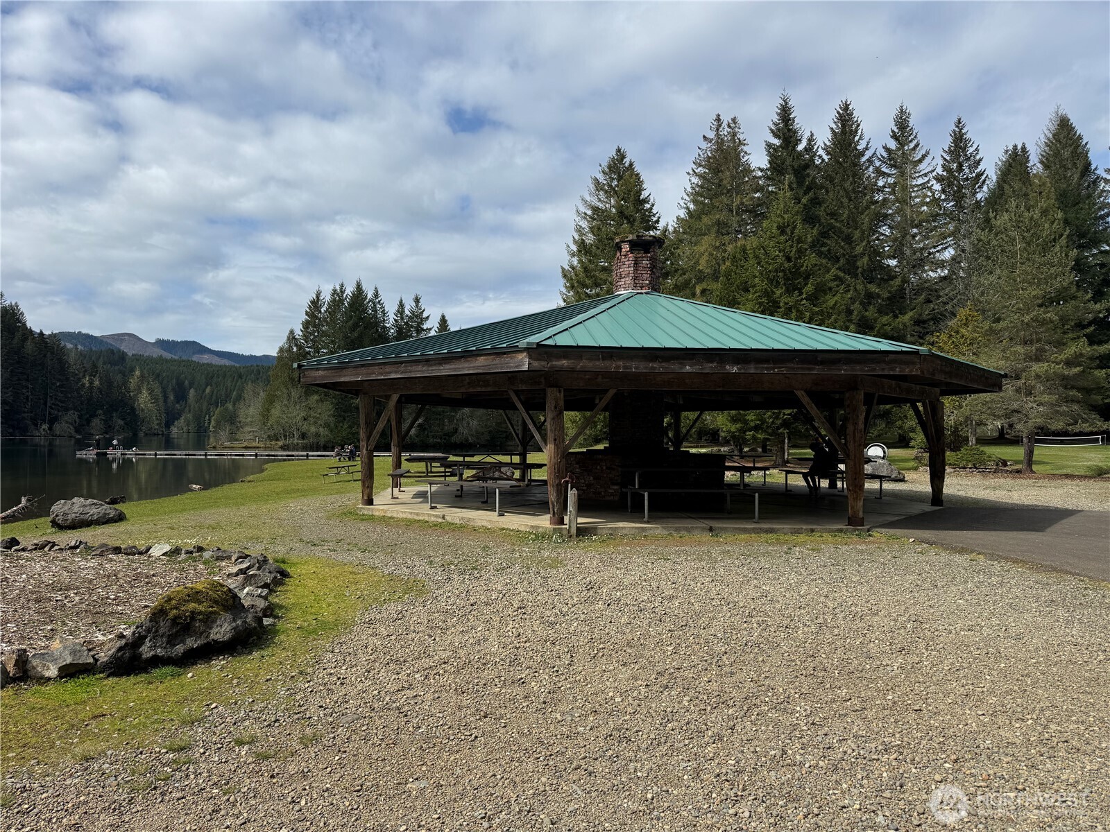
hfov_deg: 71.6
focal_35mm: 24
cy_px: 416
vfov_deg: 56.8
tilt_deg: +1.0
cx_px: 555
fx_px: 770
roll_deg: -0.1
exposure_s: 1/5814
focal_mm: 6.76
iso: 80
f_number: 1.78
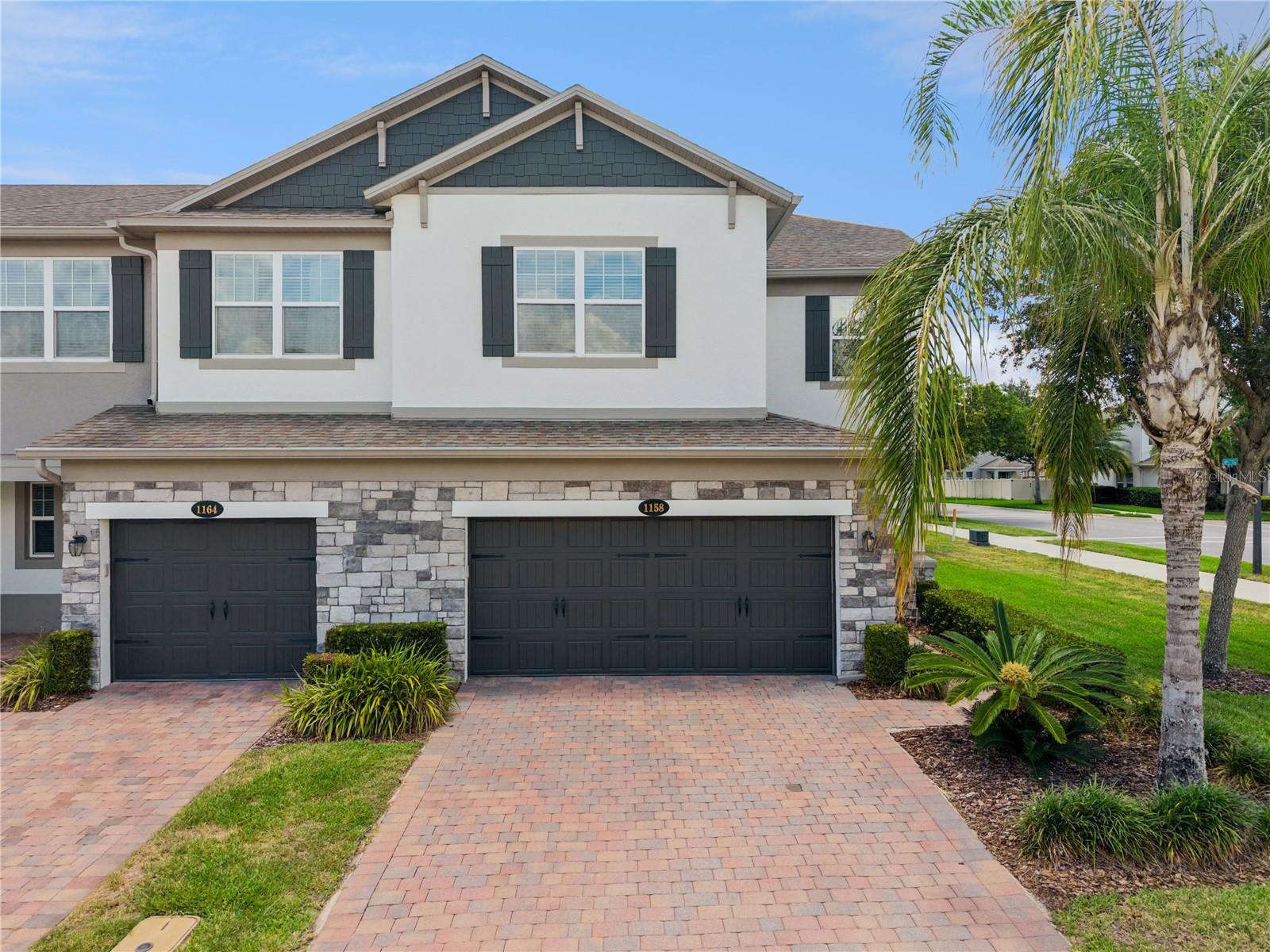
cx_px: 635
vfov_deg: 56.8
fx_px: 881
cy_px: 476
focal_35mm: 24
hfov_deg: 71.6
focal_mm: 8.7
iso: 100
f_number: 1.8
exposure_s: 1/1000
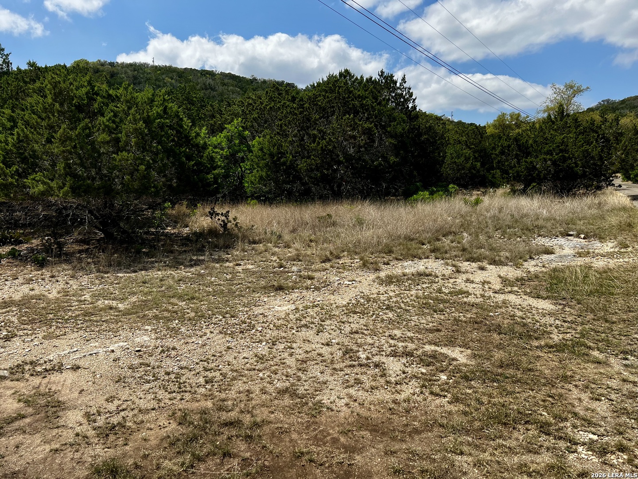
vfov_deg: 53.1
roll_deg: +1.3
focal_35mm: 26
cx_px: 319
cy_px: 240
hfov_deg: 67.3
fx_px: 479
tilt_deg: -5.0
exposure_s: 1/5076
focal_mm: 5.7
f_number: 1.5
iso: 50
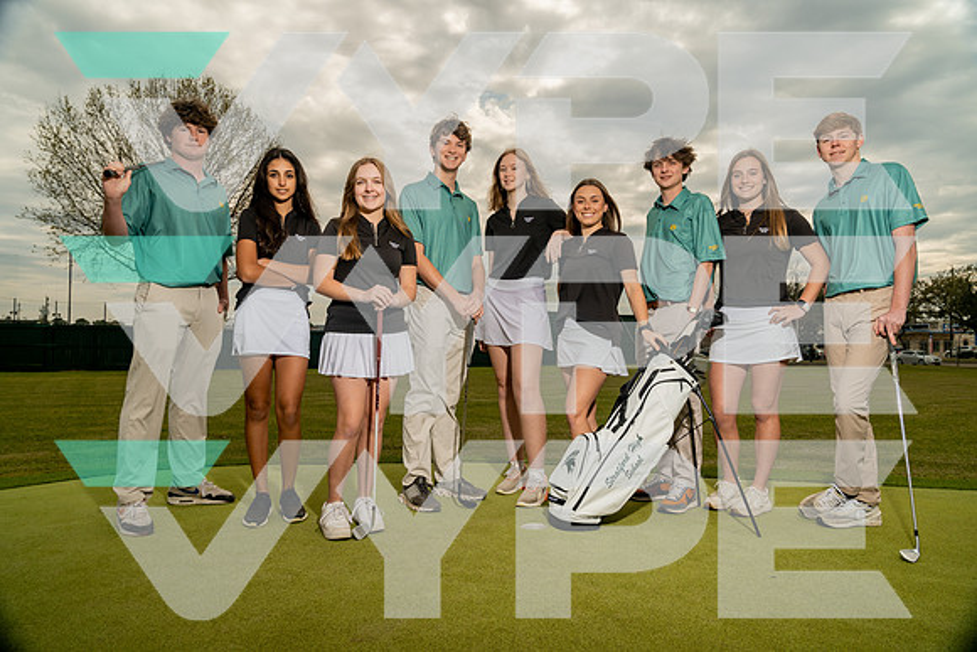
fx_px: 651
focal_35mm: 24
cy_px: 326
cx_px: 488
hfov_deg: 73.7
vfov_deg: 53.2
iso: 250
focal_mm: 24
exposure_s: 1/250
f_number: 8
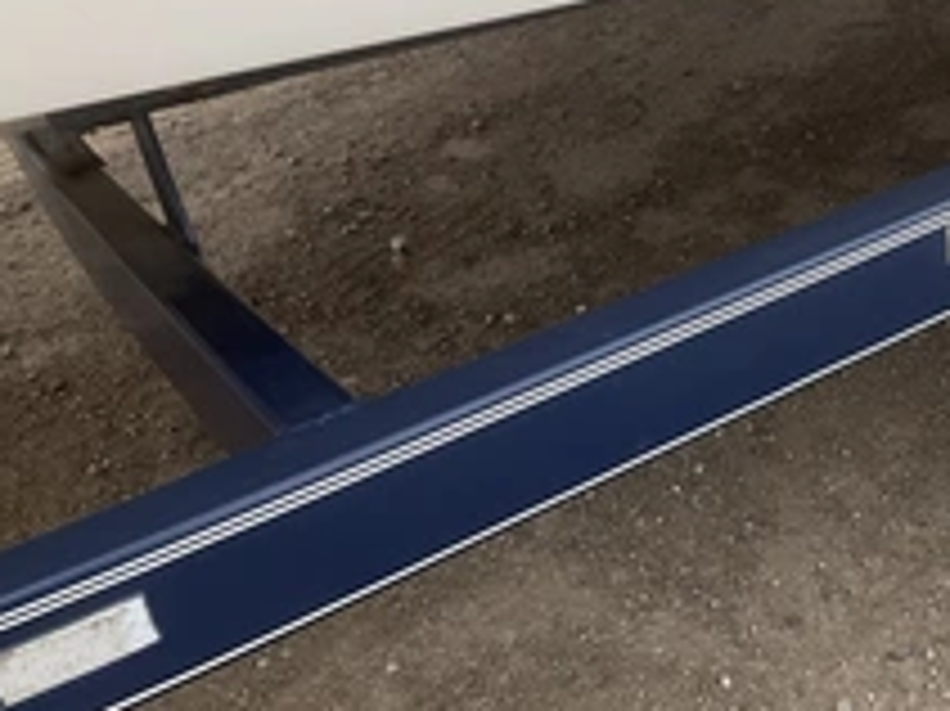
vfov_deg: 26.4
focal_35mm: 55
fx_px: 1509
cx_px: 855
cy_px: 252
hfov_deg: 33.1
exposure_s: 1/556
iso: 25
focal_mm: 3
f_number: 1.8
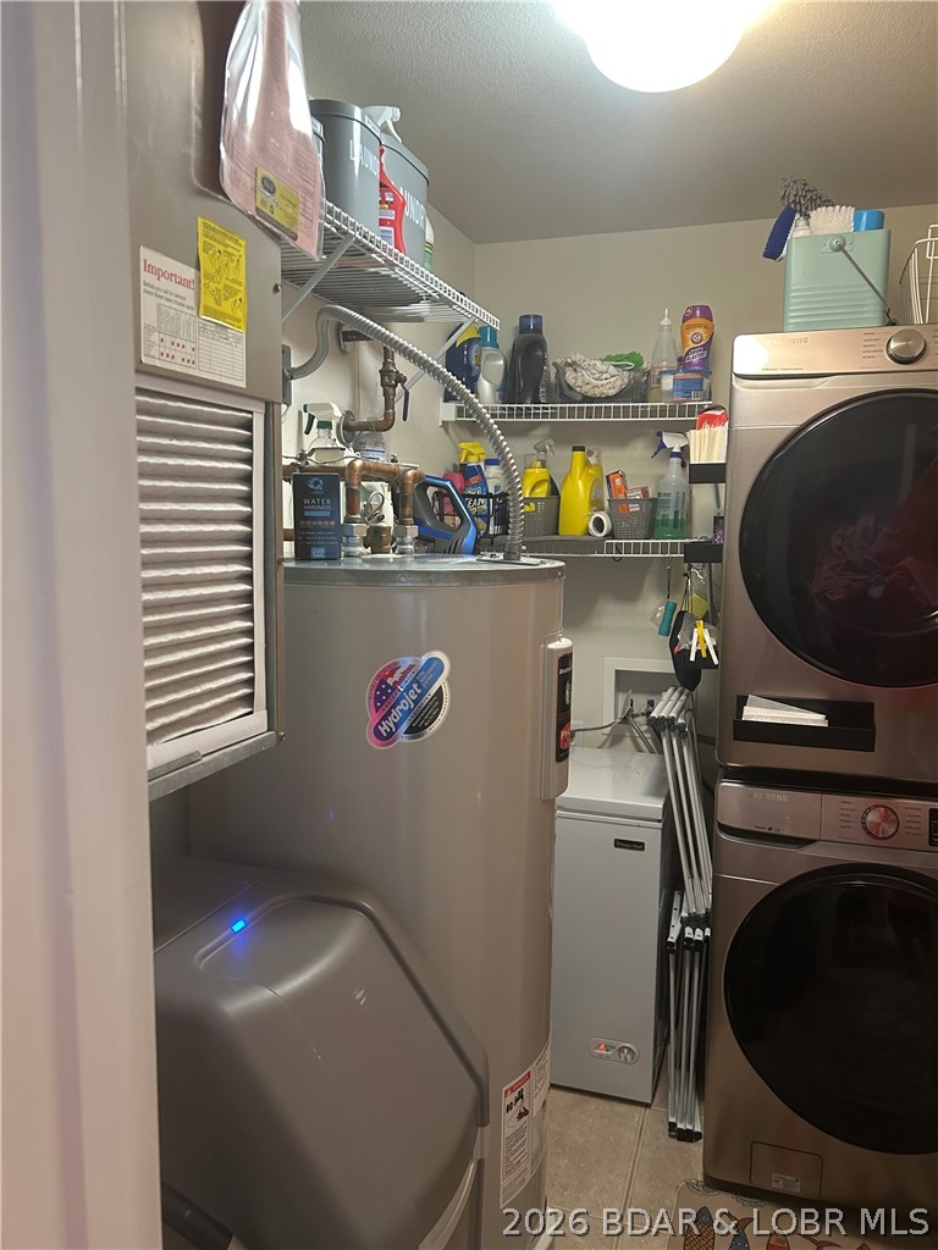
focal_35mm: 26
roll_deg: +0.3
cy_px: 625
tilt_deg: -7.4
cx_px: 469
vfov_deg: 67.3
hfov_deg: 53.1
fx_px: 939
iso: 320
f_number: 1.5
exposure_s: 1/60
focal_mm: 5.7
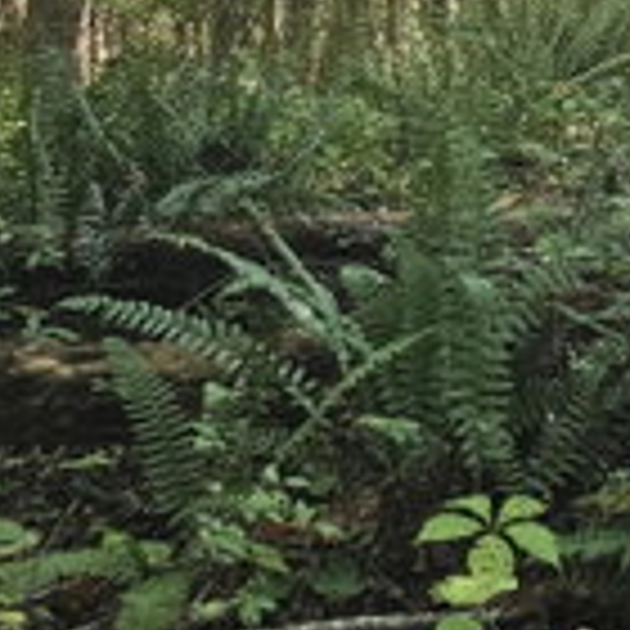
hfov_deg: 17.4
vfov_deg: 17.5
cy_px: -202
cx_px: 839
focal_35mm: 93
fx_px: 1915
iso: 100
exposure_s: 1/180
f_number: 1.7
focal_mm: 6.3
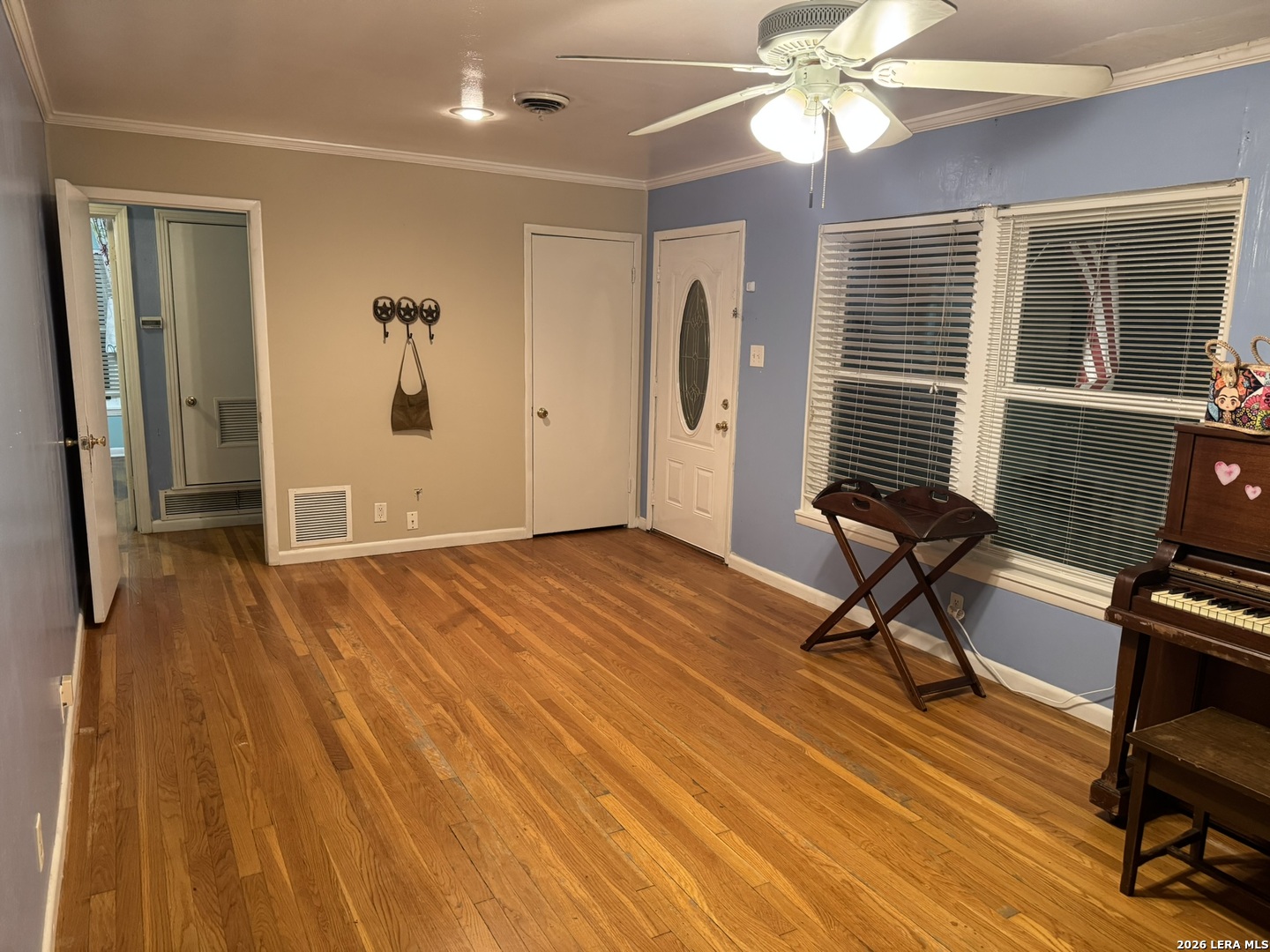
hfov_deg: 71.6
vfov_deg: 56.8
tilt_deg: -10.6
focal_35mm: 24
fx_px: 881
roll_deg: -1.9
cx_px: 635
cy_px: 476
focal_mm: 6.76
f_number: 1.78
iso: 400
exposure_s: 1/60
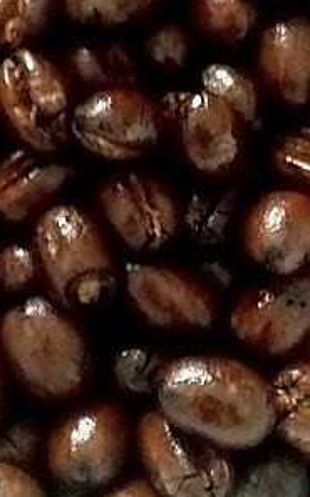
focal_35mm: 100
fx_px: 1355
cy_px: 144
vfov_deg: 20.7
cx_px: 144
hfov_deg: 13.1
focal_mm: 4.28
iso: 800
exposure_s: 1/15
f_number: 2.4
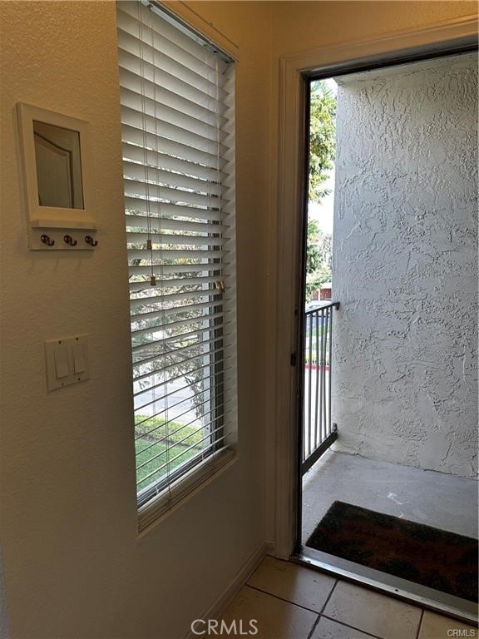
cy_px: 320
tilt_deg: -10.2
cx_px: 240
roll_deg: -0.7
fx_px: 443
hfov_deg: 56.8
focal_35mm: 24
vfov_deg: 71.6
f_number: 1.78
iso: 64
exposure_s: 1/125
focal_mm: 6.86
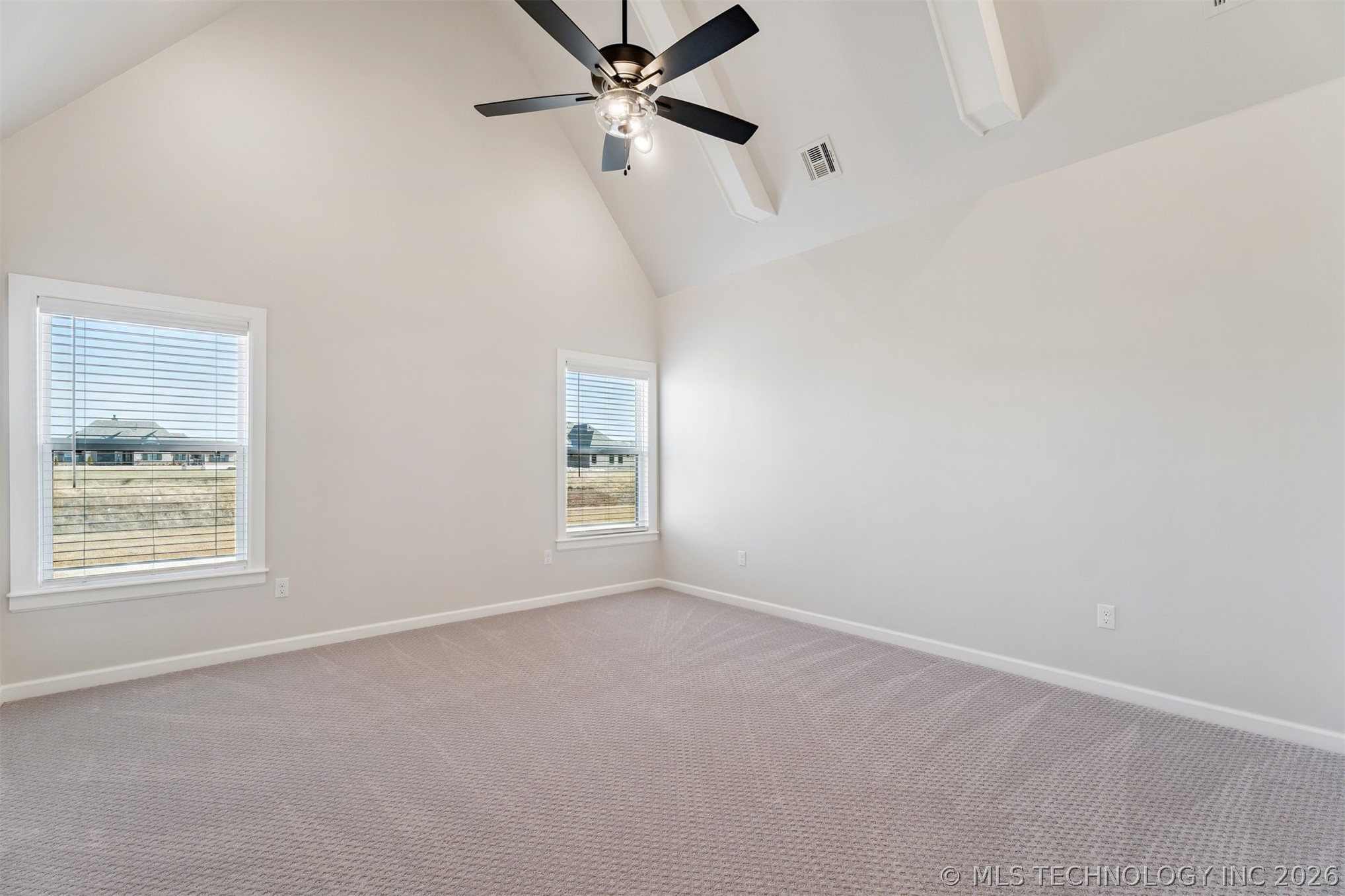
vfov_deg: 73.7
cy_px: 448
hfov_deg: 96.7
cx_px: 672
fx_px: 598
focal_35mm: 16
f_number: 6.3
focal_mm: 16
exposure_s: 1/40
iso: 200
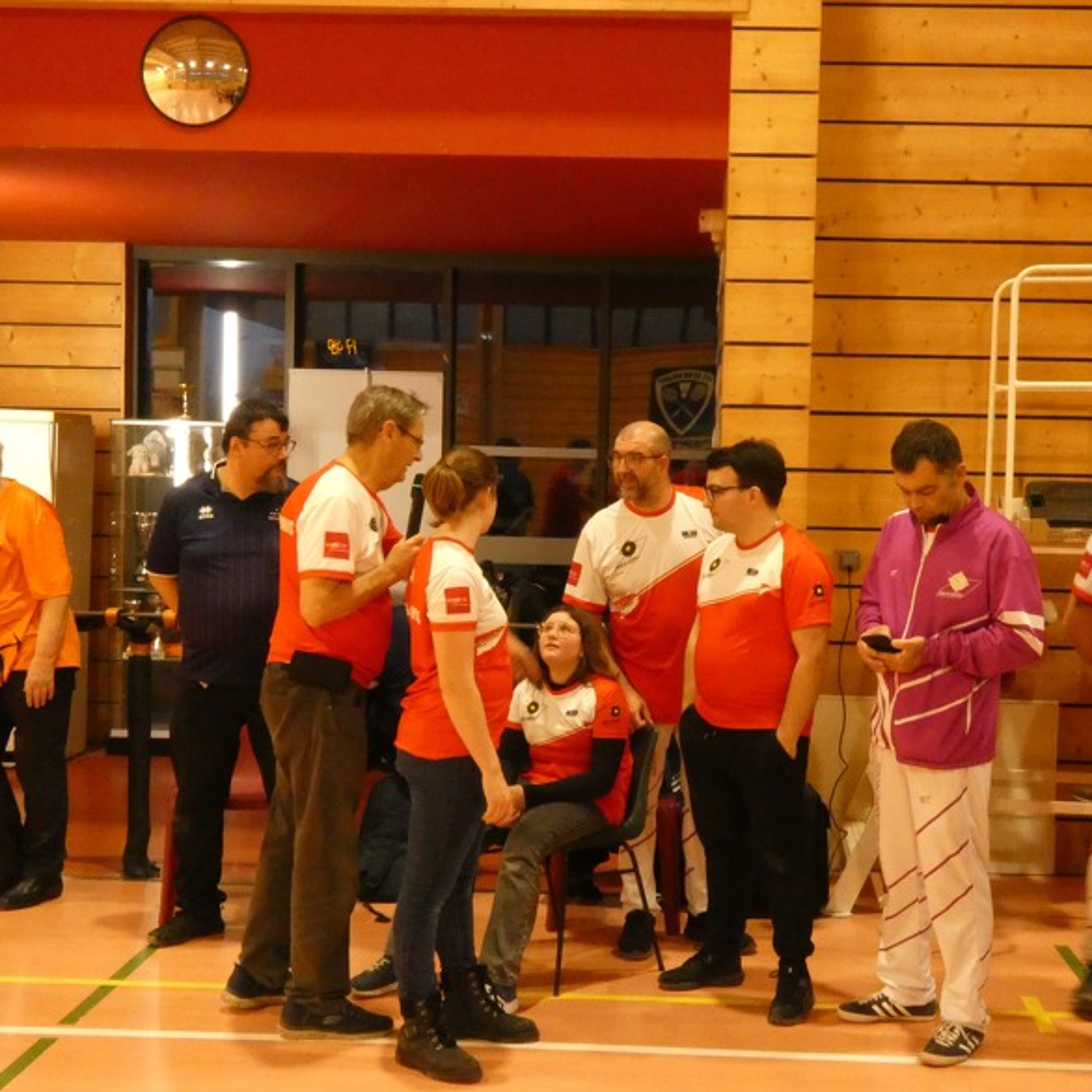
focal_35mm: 49
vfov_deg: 34.7
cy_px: 548
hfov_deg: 34.6
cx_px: 609
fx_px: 1749
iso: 1600
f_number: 7.1
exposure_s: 1/40
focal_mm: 7.3
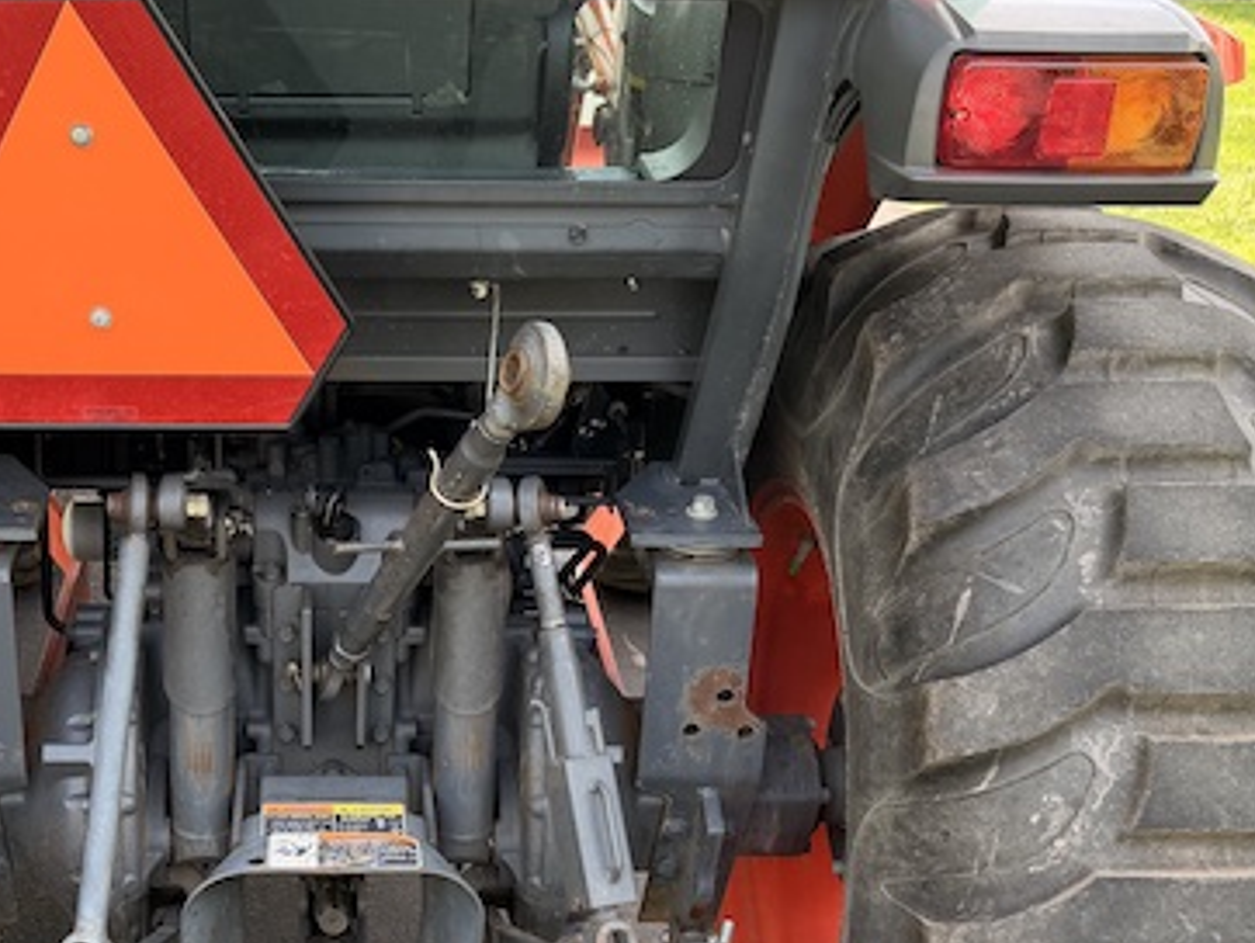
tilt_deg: -29.7
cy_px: 700
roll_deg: +0.4
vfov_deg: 27.2
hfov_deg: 35.7
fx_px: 1923
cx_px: 388
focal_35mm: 53
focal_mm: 6.76
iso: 80
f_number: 1.78
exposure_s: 1/262
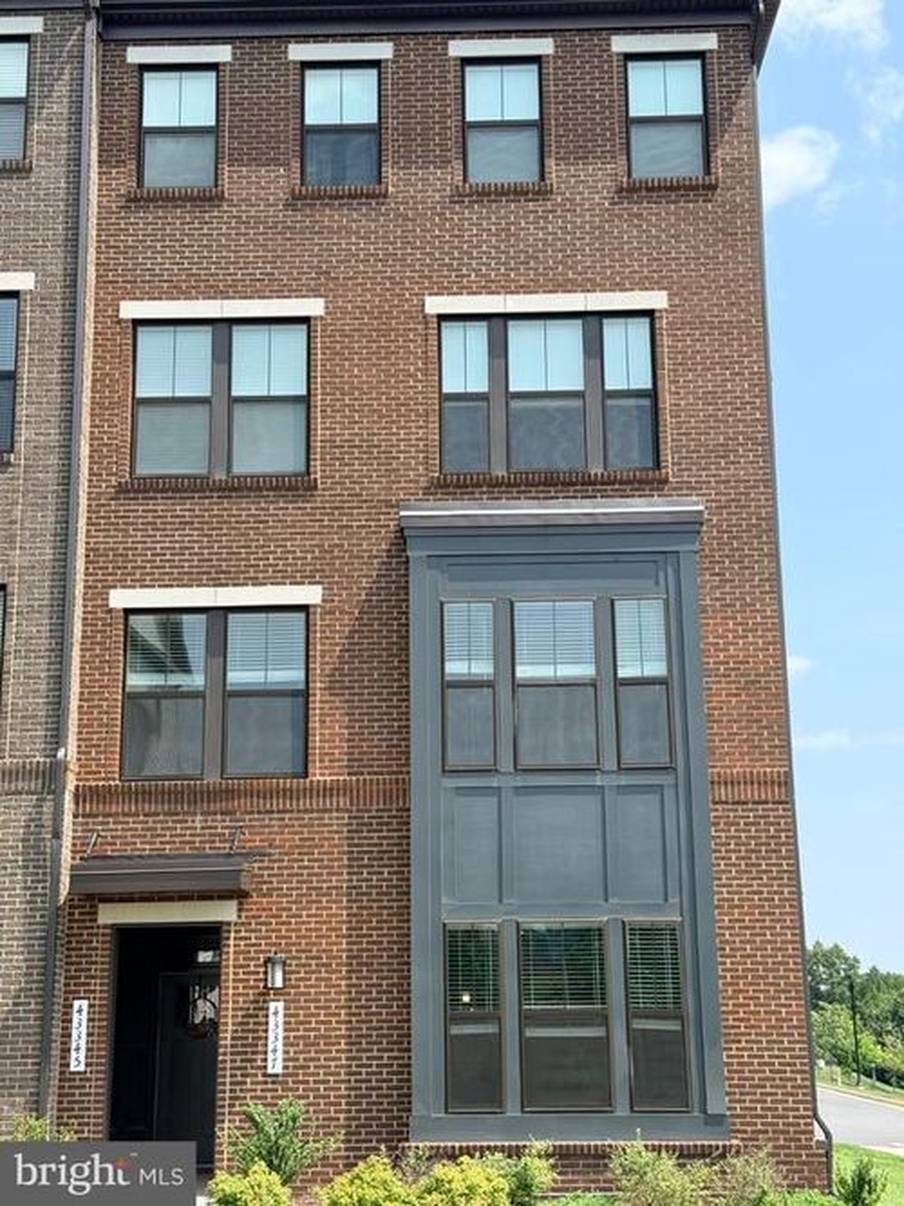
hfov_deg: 30.3
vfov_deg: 39.7
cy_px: 603
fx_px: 1672
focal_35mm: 48
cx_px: 452
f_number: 1.78
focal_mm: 6.76
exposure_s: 1/2577
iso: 100
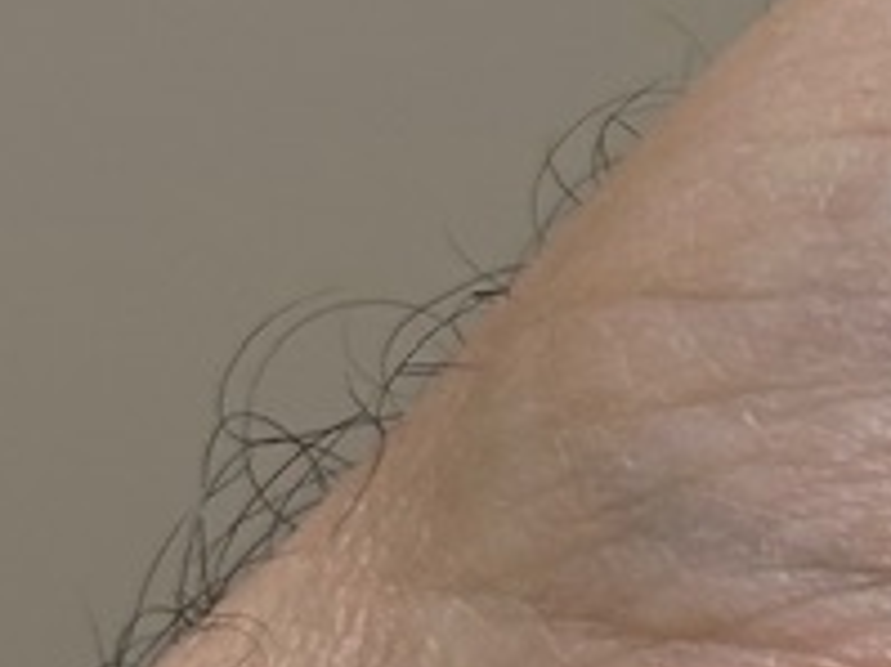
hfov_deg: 6.1
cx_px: 2275
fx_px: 7949
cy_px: -36
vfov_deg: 4.8
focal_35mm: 309
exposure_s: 1/100
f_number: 1.78
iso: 50
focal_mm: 6.86
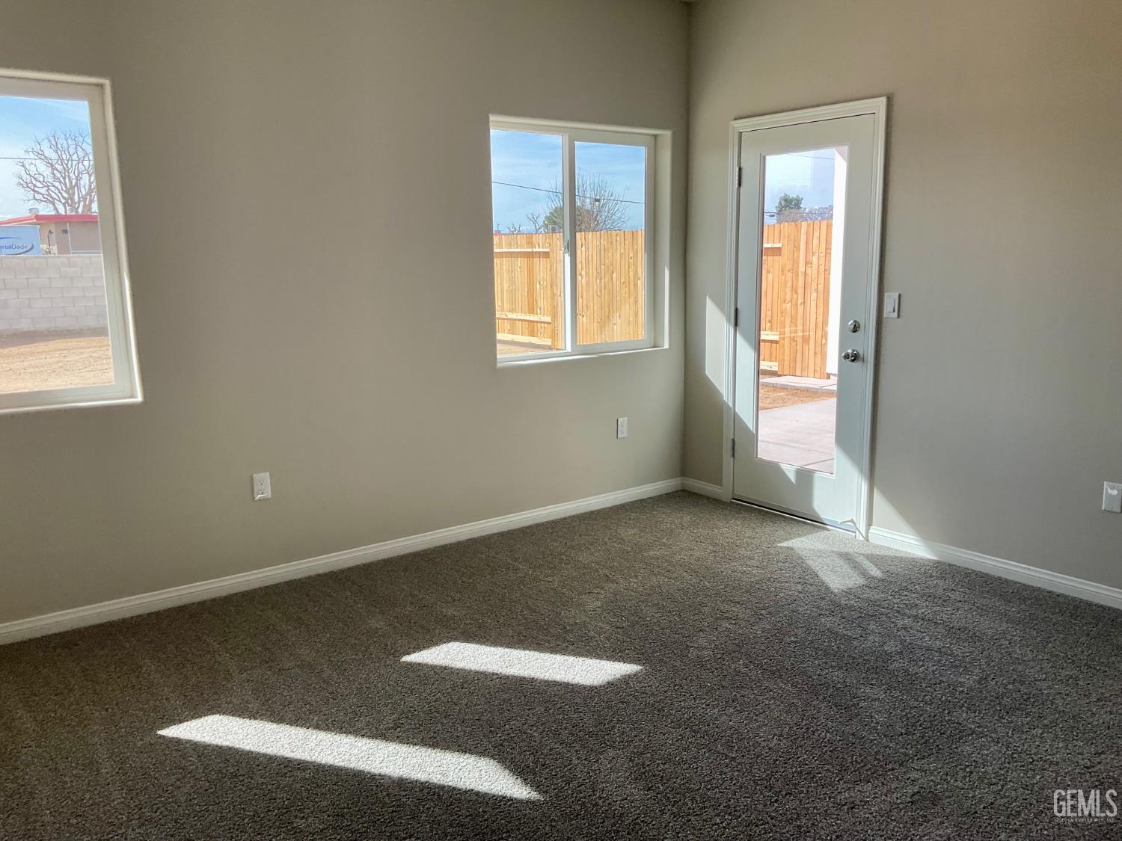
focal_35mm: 29
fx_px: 940
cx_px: 561
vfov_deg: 48.2
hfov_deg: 61.7
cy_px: 420
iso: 16
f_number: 1.8
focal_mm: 3
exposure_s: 1/259
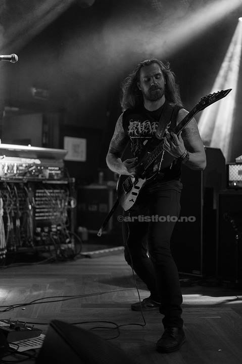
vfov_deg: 39.6
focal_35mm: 50
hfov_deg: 27.0
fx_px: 505
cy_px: 182
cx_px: 121
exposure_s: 1/400
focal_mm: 50
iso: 3200
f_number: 1.8
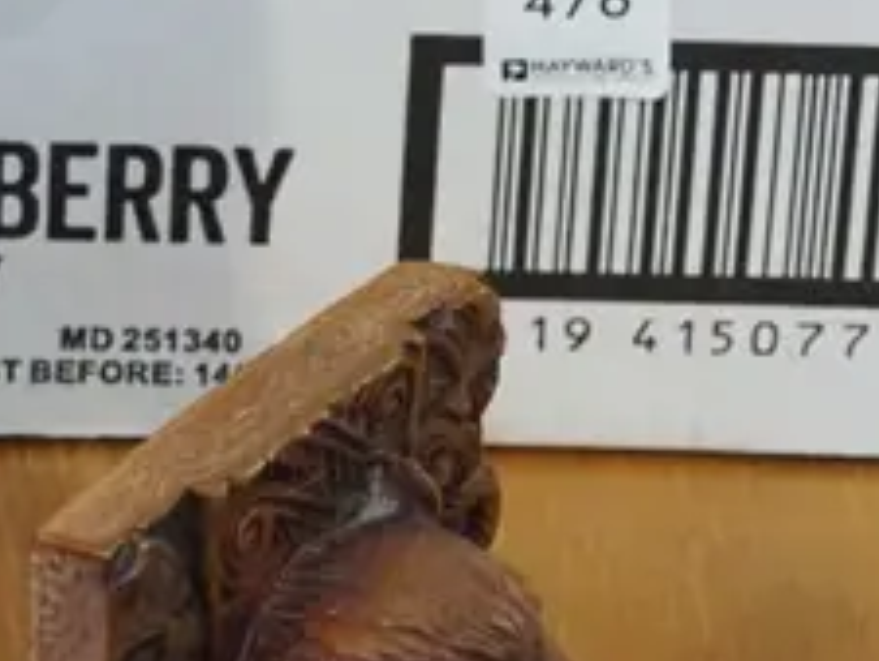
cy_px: 262
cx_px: -461
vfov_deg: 4.7
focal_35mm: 319
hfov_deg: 6.1
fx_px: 8105
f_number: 5.6
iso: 2000
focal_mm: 35
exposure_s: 1/60
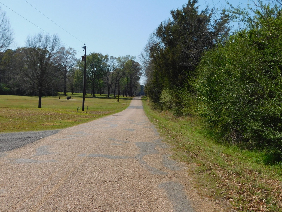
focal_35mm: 36
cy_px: 106
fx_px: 293
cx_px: 141
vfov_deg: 39.7
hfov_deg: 51.4
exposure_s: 1/400
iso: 125
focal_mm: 6.3
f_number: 7
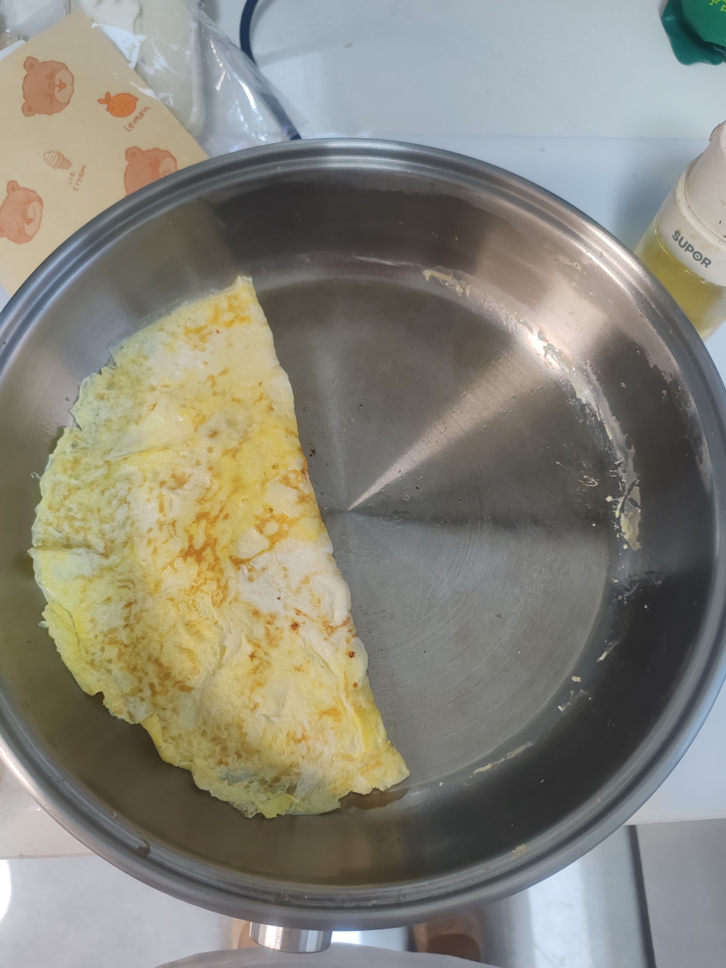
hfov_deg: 51.4
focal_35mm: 27
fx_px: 755
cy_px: 484
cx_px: 363
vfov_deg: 65.3
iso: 1250
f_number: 1.9
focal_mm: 6.12
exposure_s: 1/100
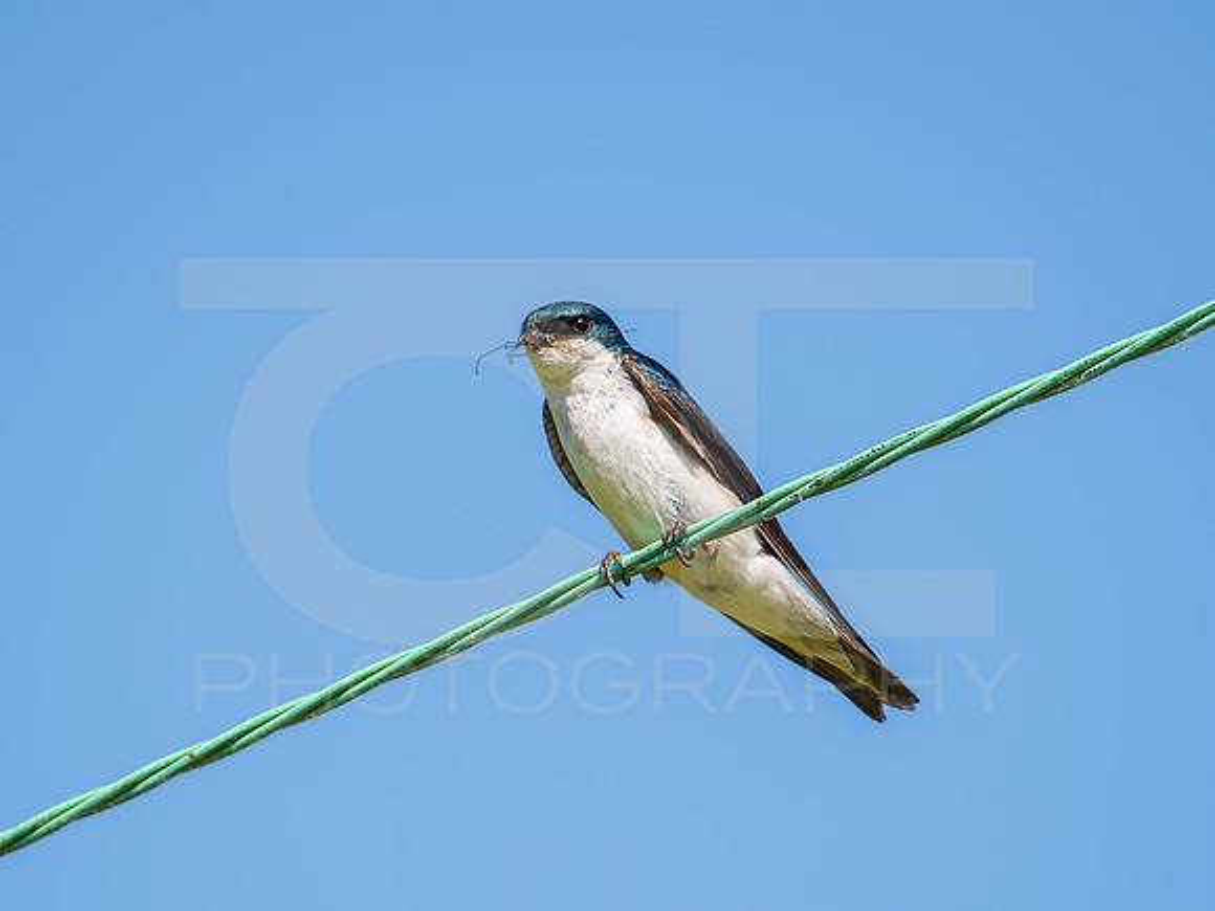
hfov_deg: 1.8
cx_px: 613
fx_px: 39751
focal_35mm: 1133
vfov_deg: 1.3
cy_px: 562
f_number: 5.6
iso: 500
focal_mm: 500
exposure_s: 1/1600
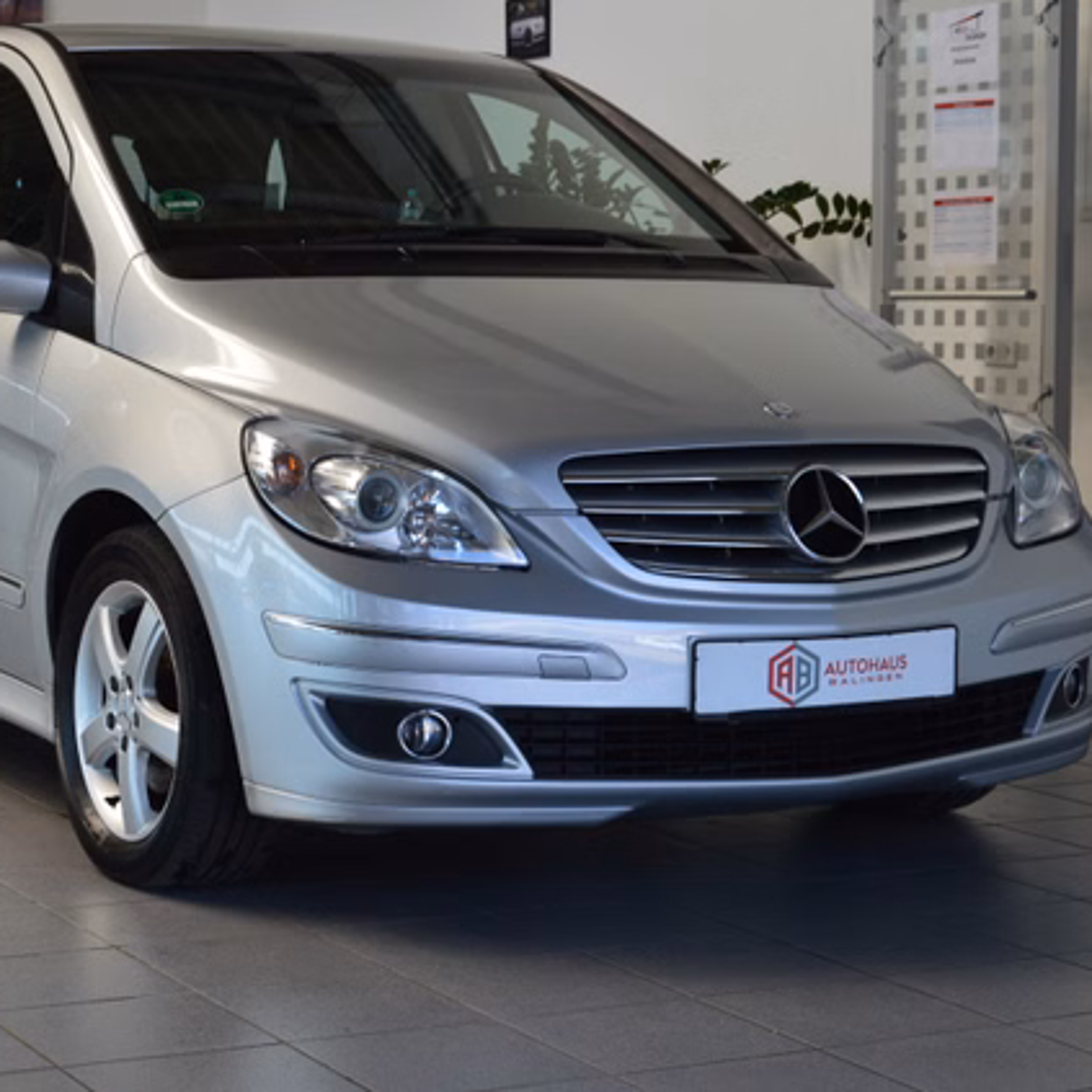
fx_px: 2891
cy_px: 545
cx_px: 377
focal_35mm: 81
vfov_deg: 21.4
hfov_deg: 21.3
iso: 400
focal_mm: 42
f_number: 9
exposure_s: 1/125
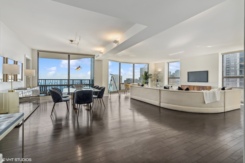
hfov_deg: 96.7
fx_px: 109
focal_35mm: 16
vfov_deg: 73.7
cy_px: 82
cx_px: 122
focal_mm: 16
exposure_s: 1/320
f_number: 8
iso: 320
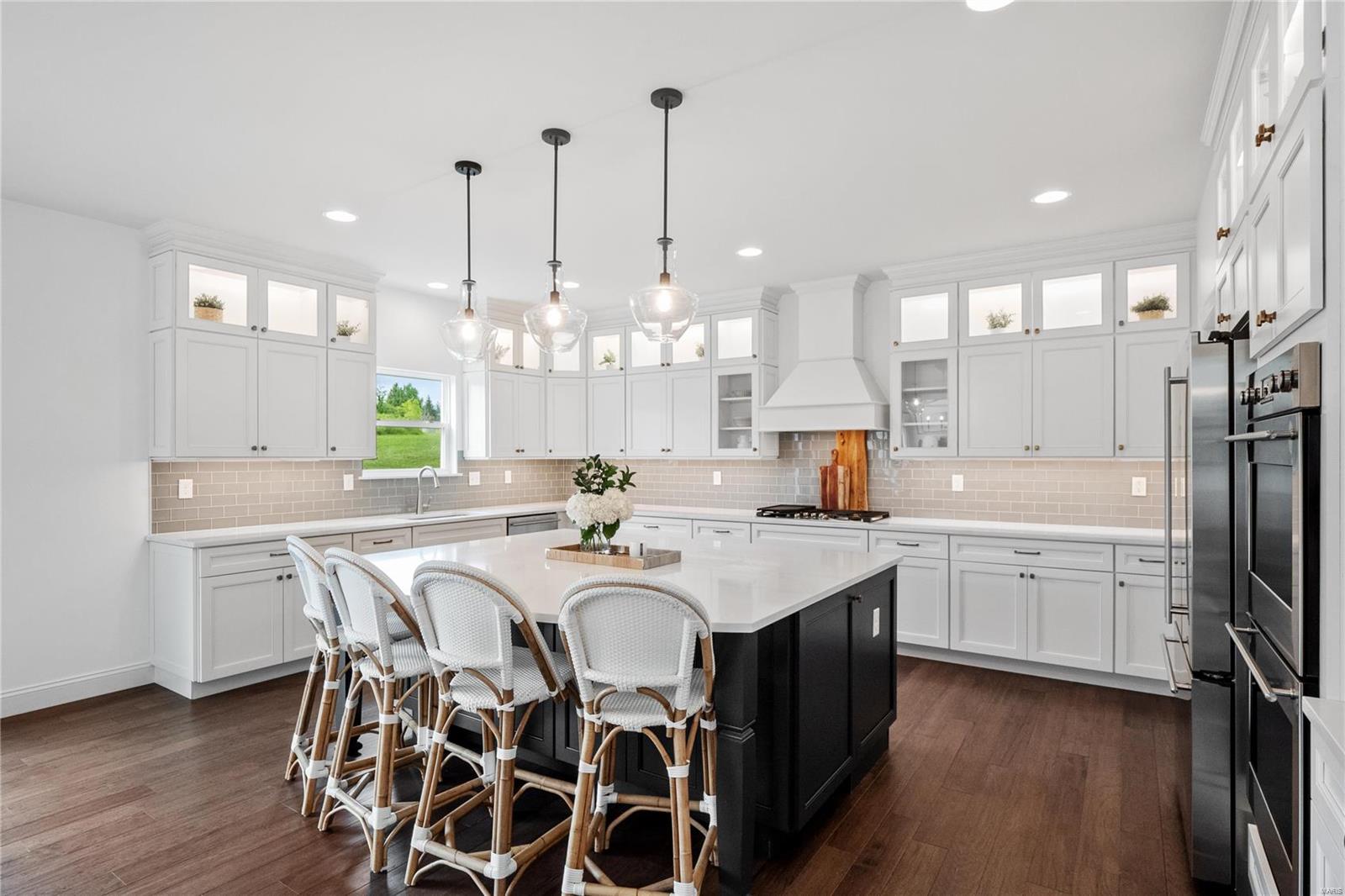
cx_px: 672
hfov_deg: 90.0
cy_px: 448
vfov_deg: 67.4
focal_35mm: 18
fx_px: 672
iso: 400
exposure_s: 1/25
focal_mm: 9
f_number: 8
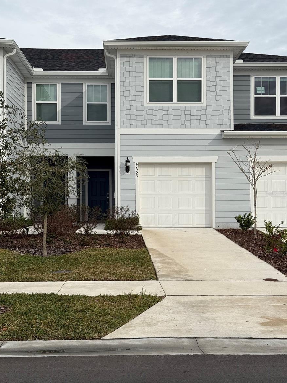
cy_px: 193
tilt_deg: +2.3
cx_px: 142
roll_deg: +0.7
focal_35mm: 49
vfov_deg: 38.9
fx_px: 542
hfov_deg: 29.7
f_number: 1.78
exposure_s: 1/3534
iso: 64
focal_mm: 6.76
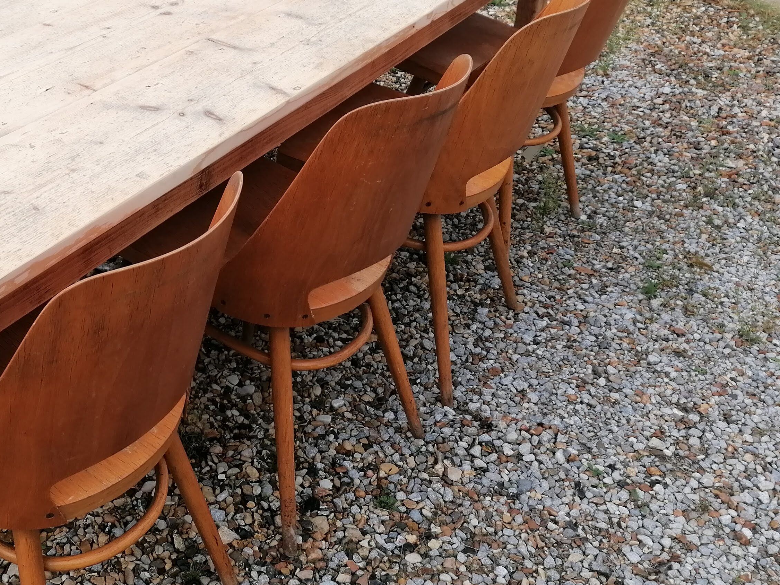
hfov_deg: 38.8
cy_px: 193
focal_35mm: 48
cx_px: 216
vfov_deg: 30.0
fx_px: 1082
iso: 50
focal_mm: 4.75
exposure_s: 1/730
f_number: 1.8
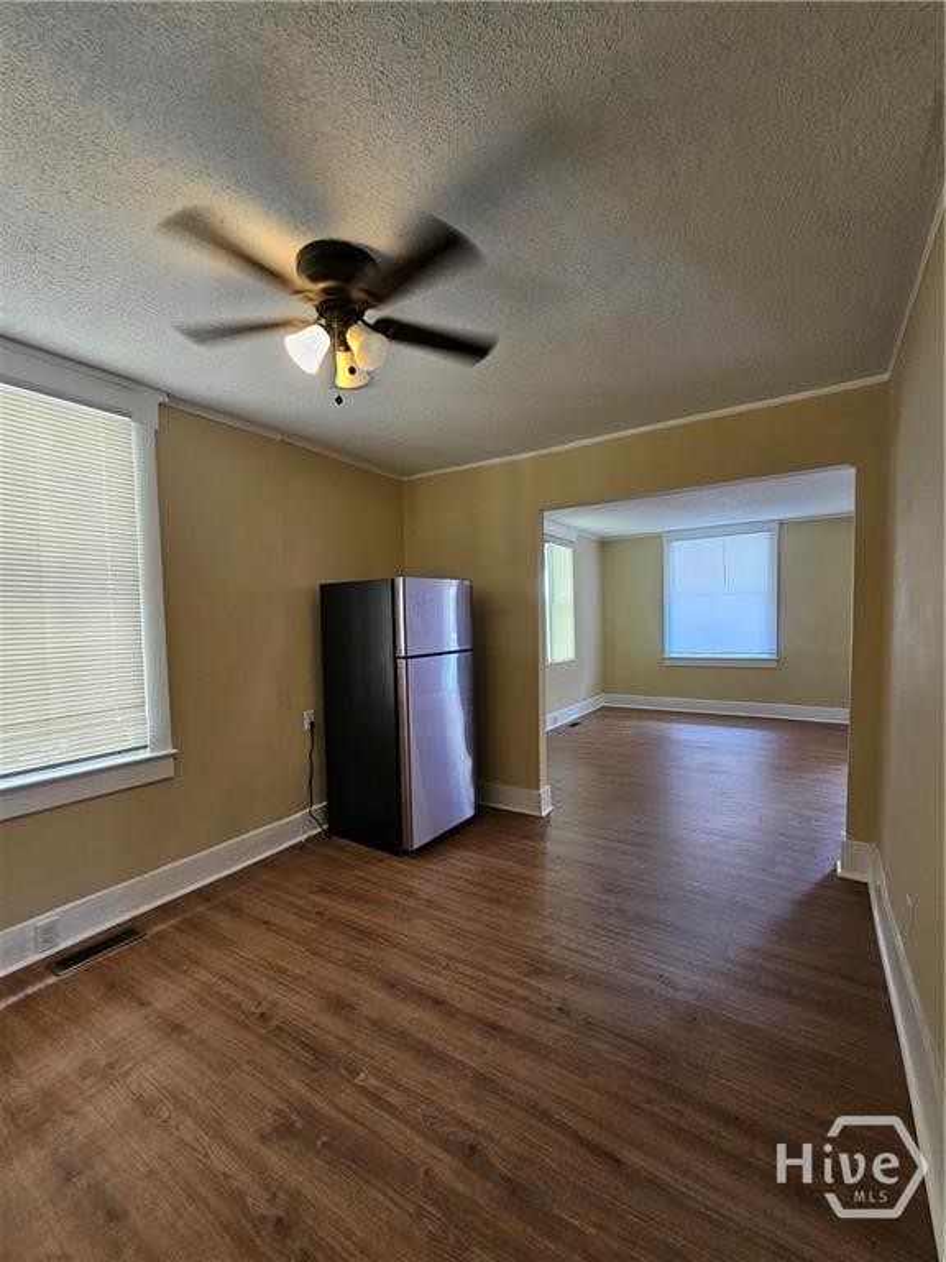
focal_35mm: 13
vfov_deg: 106.2
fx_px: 474
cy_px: 631
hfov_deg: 89.9
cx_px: 473
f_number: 2.2
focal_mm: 2.2
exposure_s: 1/60
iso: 160
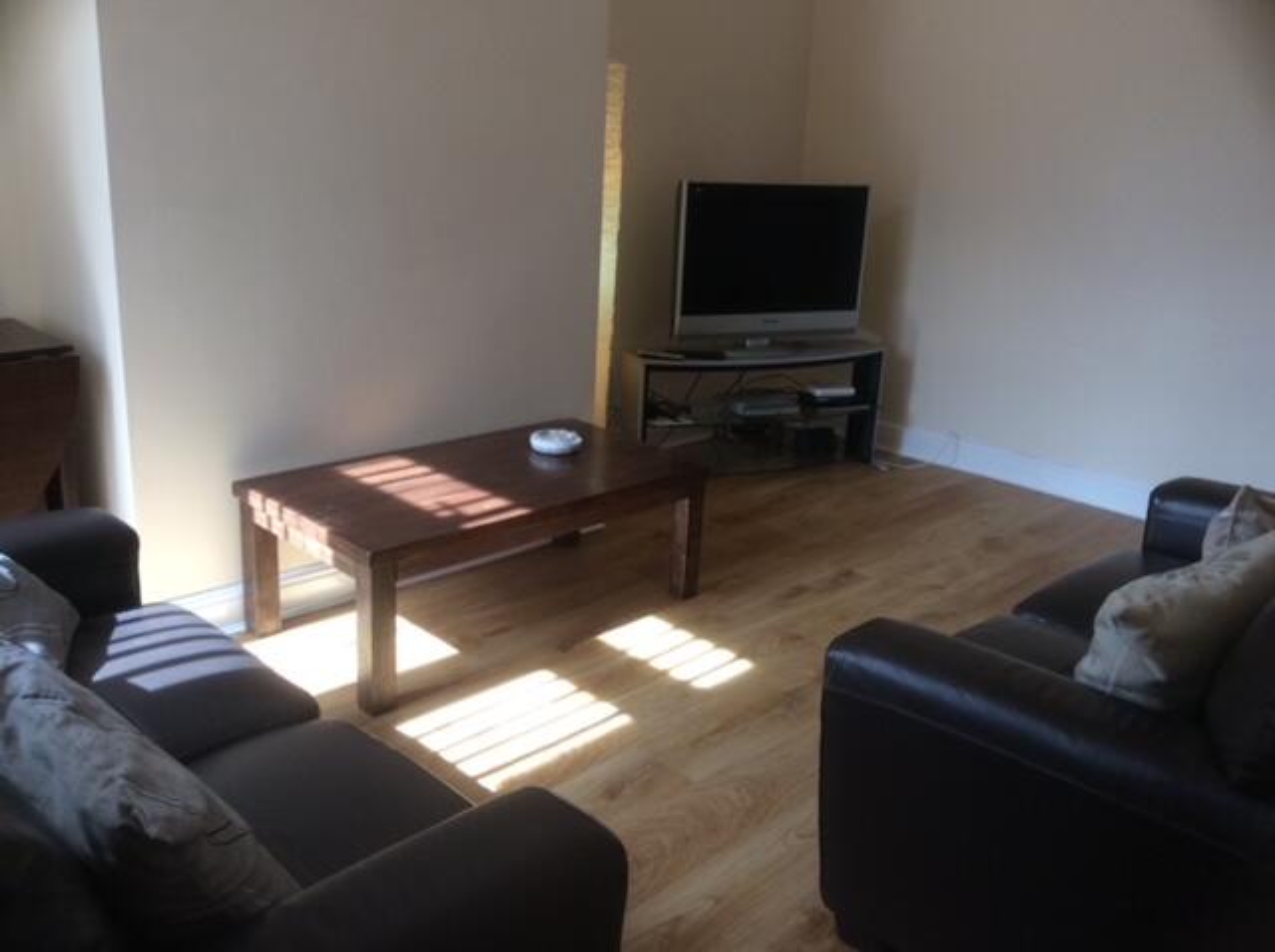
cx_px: 638
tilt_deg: -17.6
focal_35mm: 32
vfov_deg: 44.1
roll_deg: -2.4
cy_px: 476
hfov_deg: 56.9
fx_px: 1177
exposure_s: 1/100
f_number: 2.4
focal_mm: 3.3
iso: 64
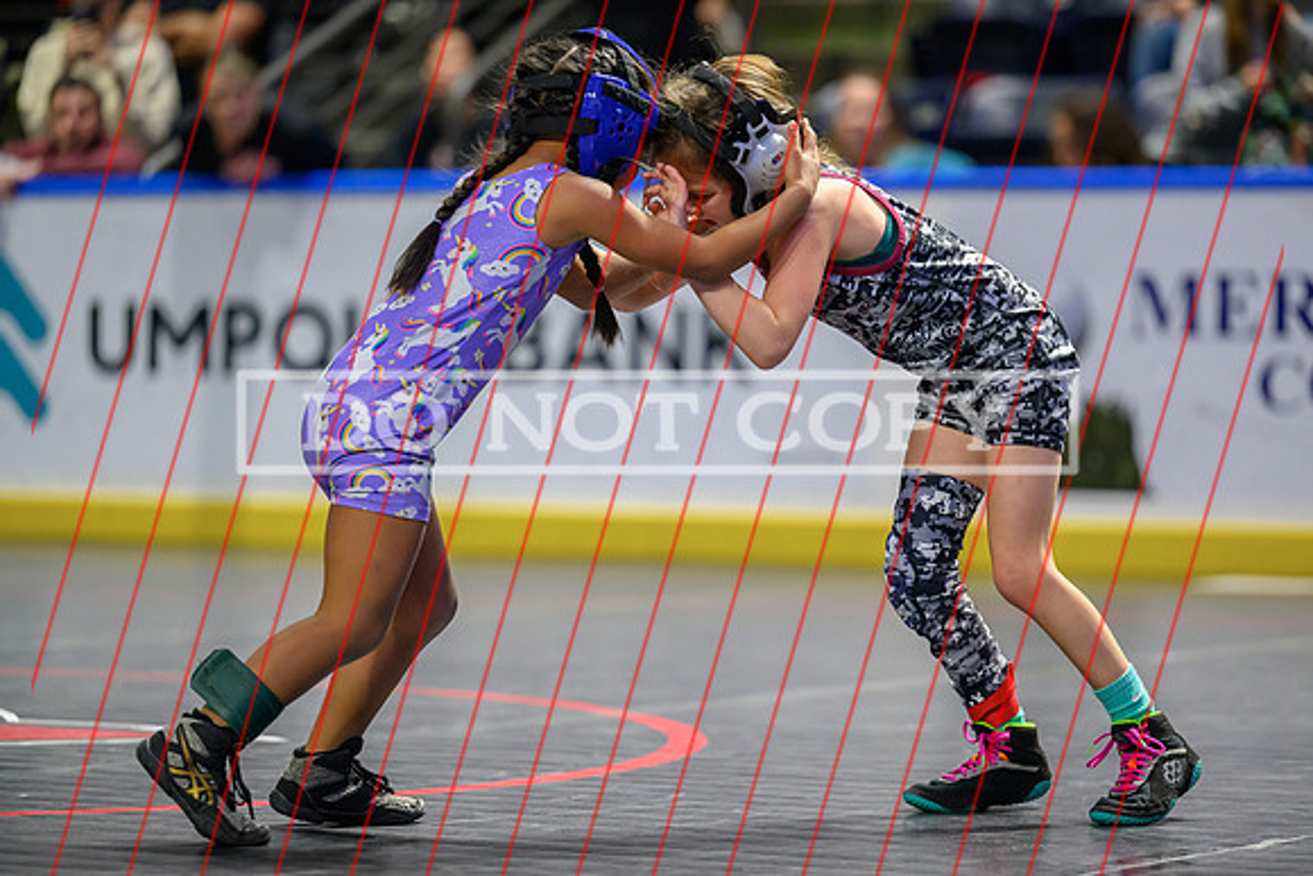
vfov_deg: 8.9
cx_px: 656
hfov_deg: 13.4
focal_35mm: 154
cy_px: 438
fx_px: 5601
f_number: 2.8
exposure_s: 1/800
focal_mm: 150
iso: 4000
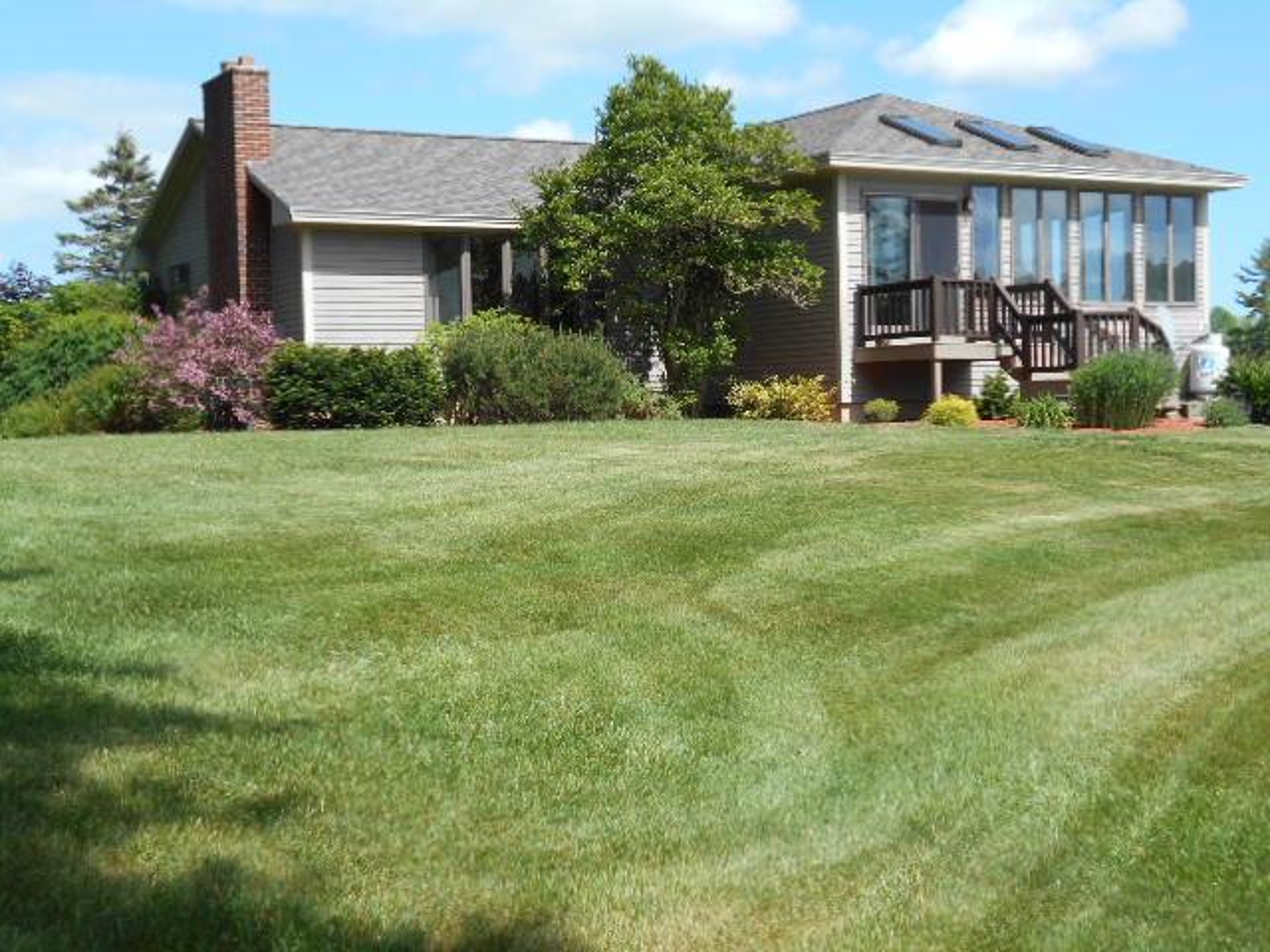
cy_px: 476
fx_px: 1798
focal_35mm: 49
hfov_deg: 38.9
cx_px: 635
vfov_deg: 29.7
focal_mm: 8.8
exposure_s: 1/400
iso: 80
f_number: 4.5
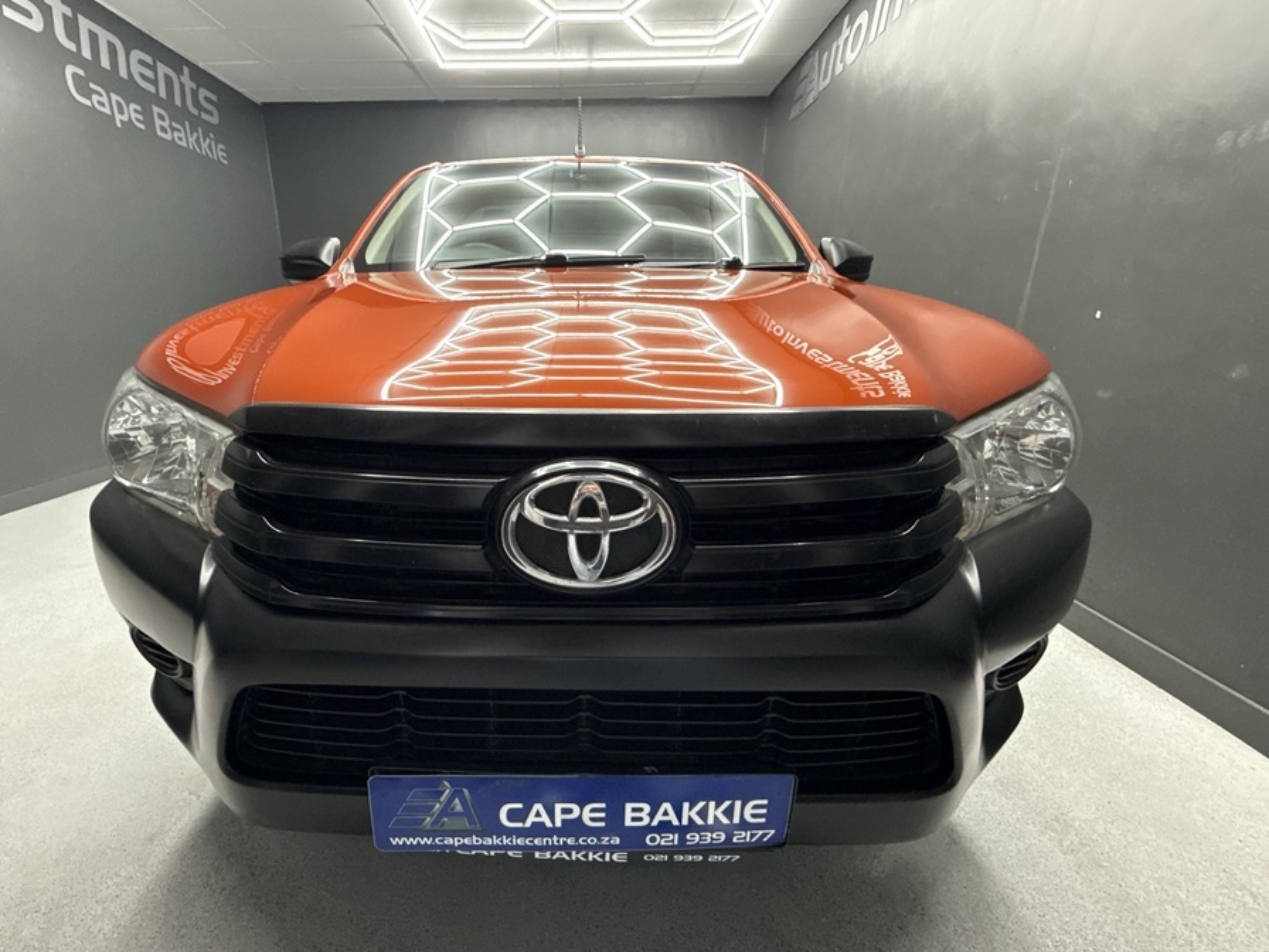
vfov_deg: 77.9
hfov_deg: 94.1
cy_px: 527
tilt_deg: -19.4
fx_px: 587
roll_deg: +0.1
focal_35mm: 16
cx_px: 564
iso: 400
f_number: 2.2
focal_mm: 2.22
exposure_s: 1/50
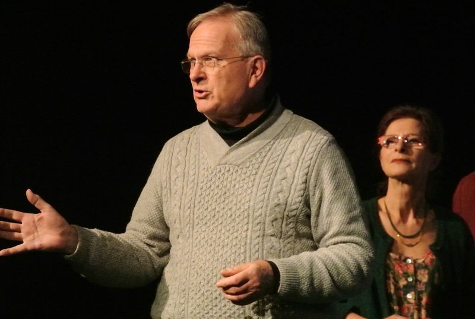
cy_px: 160
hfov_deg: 7.8
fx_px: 3464
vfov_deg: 5.3
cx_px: 238
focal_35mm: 262
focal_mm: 97.2
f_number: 5.3
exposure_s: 1/100
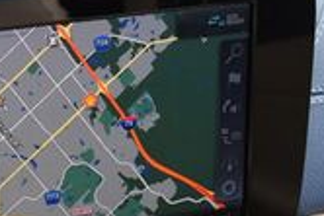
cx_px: -100
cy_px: 265
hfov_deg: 14.1
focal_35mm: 139
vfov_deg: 9.7
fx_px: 1252
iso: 400
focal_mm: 18
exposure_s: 1/250
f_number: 5
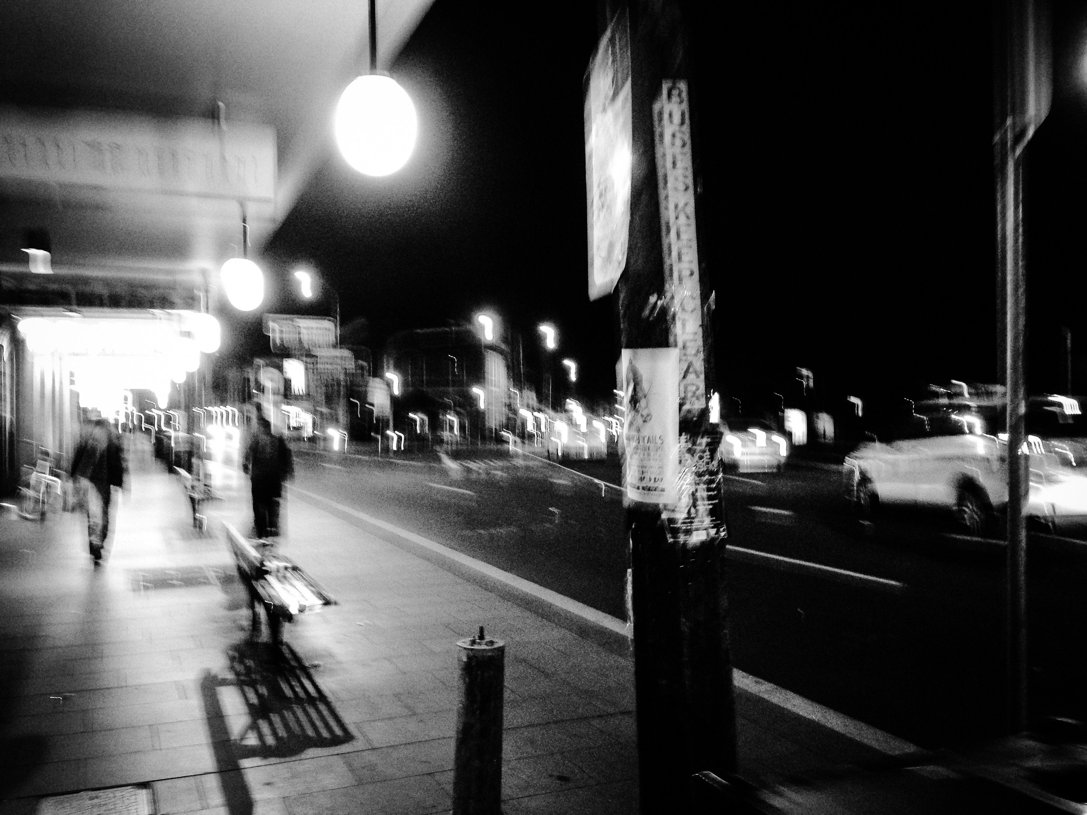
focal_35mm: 33
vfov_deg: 42.9
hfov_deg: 55.4
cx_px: 544
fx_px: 1036
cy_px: 408
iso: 400
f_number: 2.4
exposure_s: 1/15
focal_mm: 4.12
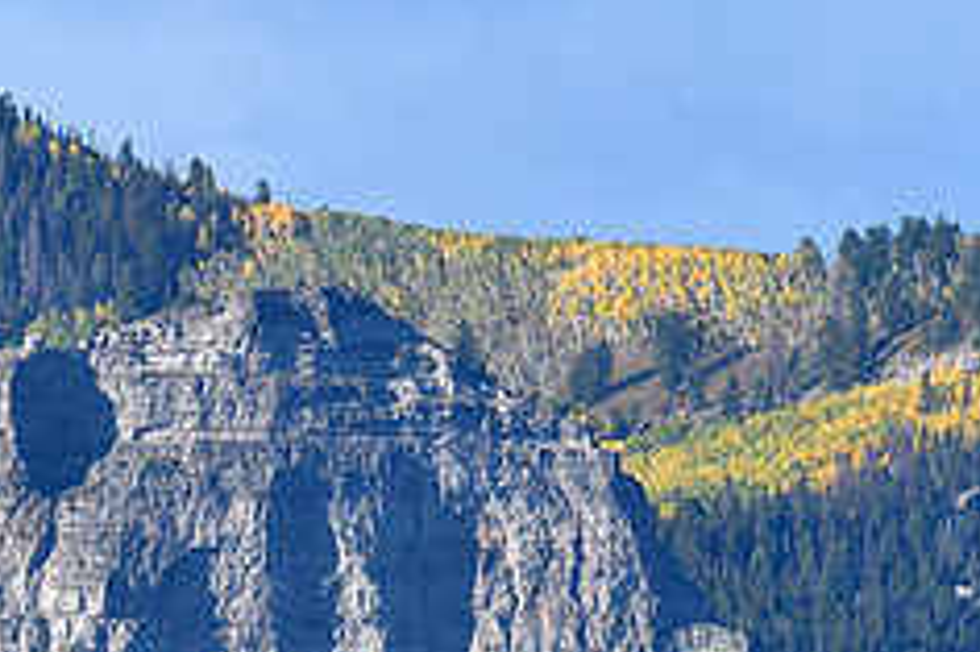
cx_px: 203
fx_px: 30140
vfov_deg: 1.2
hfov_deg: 1.9
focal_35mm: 1108
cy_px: 359
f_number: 8
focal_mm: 300
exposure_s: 1/500
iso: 180
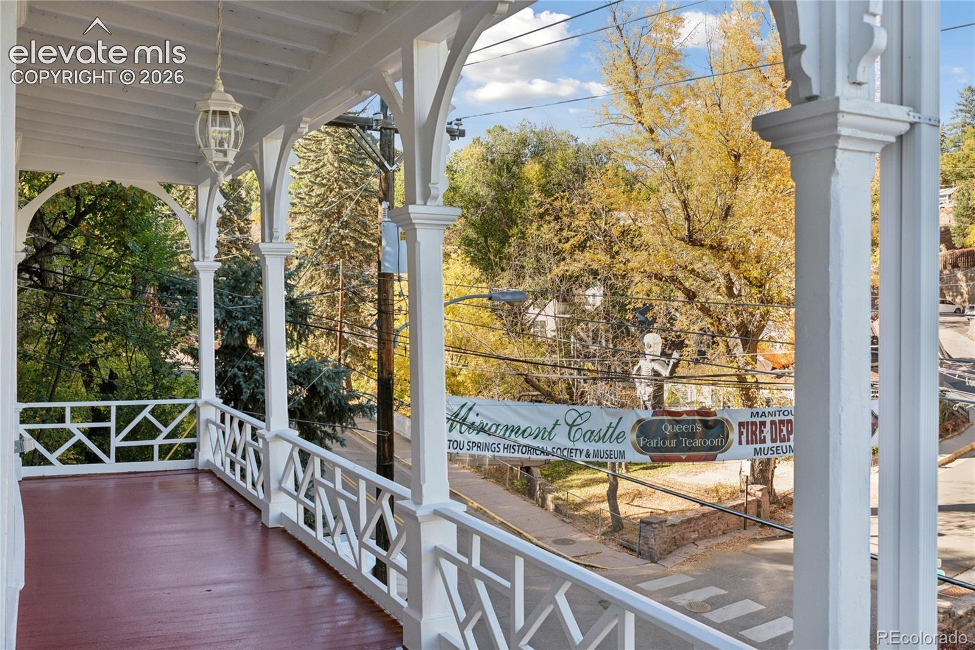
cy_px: 325
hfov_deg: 58.7
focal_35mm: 32
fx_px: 866
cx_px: 488
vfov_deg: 41.1
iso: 400
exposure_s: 1/250
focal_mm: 32
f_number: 8
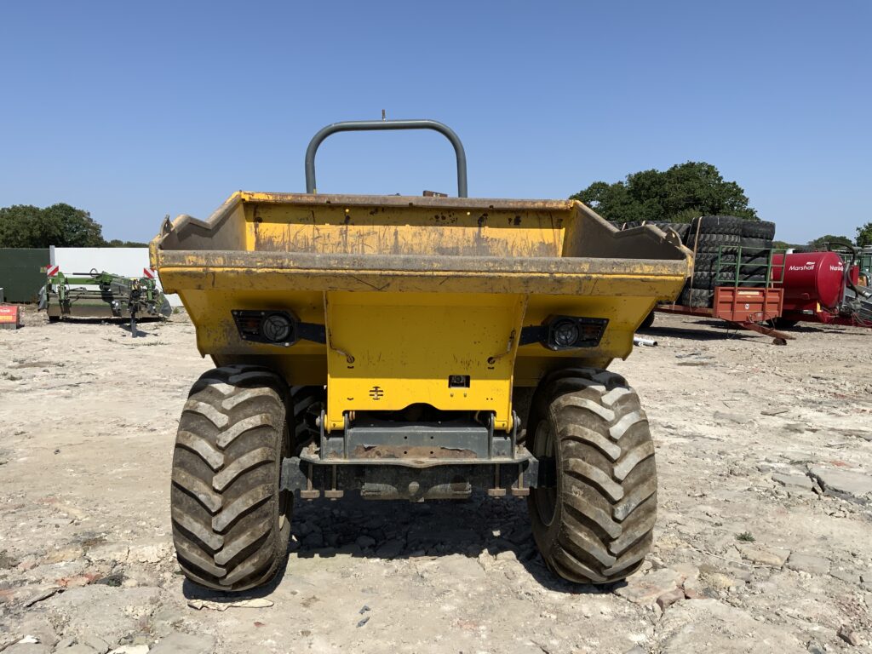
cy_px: 327
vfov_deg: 48.2
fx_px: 731
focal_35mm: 29
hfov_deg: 61.7
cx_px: 436
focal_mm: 3
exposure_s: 1/3125
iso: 20
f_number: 1.8
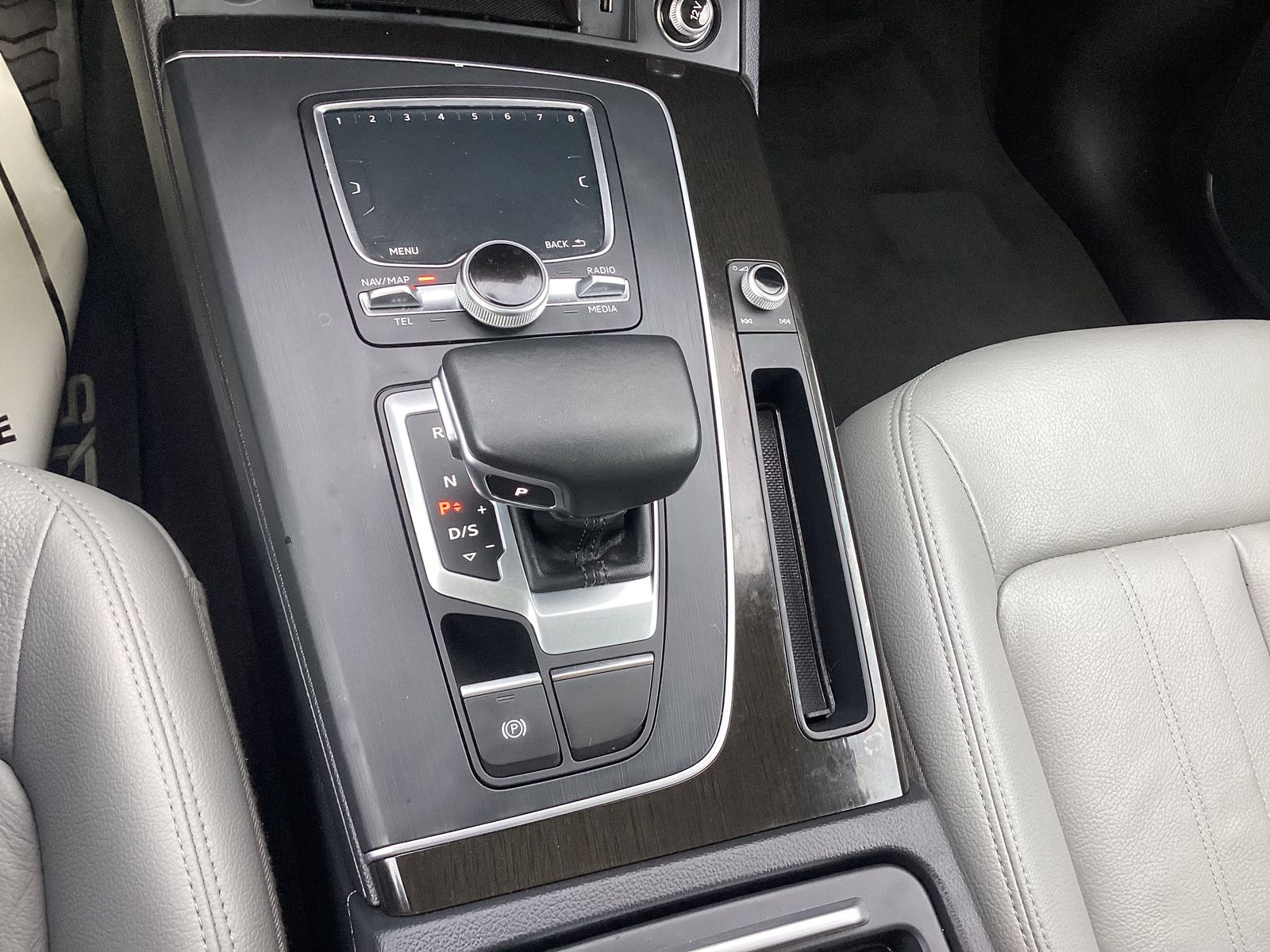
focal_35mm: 31
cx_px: 635
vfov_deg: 45.4
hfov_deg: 58.4
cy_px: 476
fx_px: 1137
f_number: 2.4
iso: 80
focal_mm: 3.3
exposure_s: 1/120
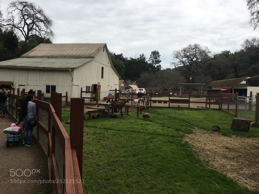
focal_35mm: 29
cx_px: 130
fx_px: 217
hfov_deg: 61.7
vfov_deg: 48.2
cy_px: 97
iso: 25
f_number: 2.2
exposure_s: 1/1183
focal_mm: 4.15
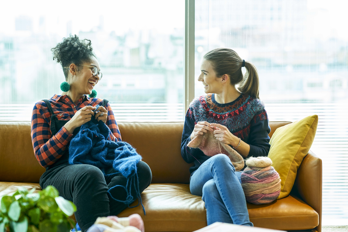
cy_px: 116
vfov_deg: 16.1
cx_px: 174
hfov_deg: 23.9
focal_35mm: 85
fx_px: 822
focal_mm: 85
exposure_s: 1/200
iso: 640
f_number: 2.8
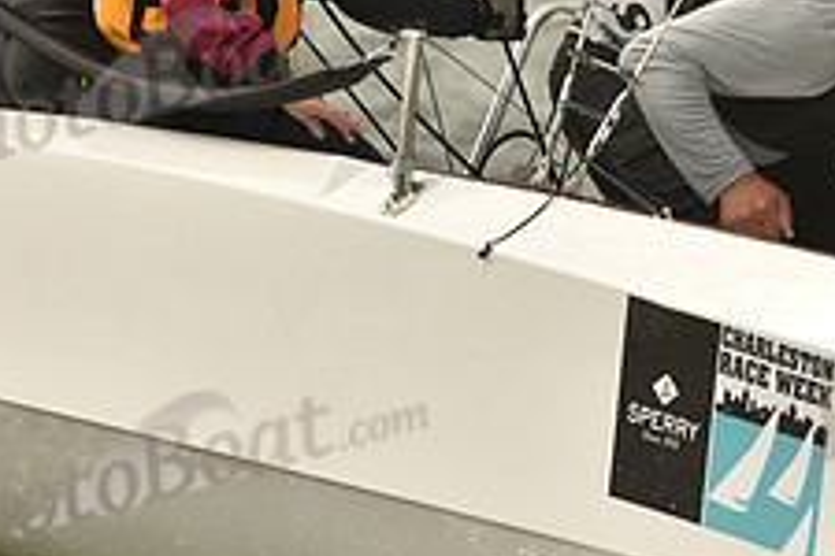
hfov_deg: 2.7
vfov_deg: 1.8
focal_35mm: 774
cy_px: 224
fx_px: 17951
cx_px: 623
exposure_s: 1/1250
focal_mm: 300
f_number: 7.1
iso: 320
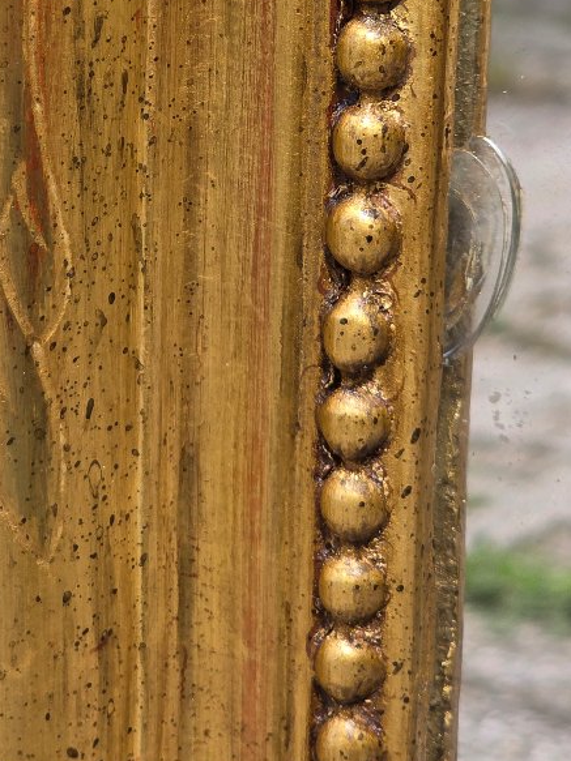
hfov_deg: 10.4
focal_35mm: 142
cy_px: 137
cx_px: 180
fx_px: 3124
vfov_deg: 13.8
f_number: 2.4
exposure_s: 1/1265
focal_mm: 7.9
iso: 50
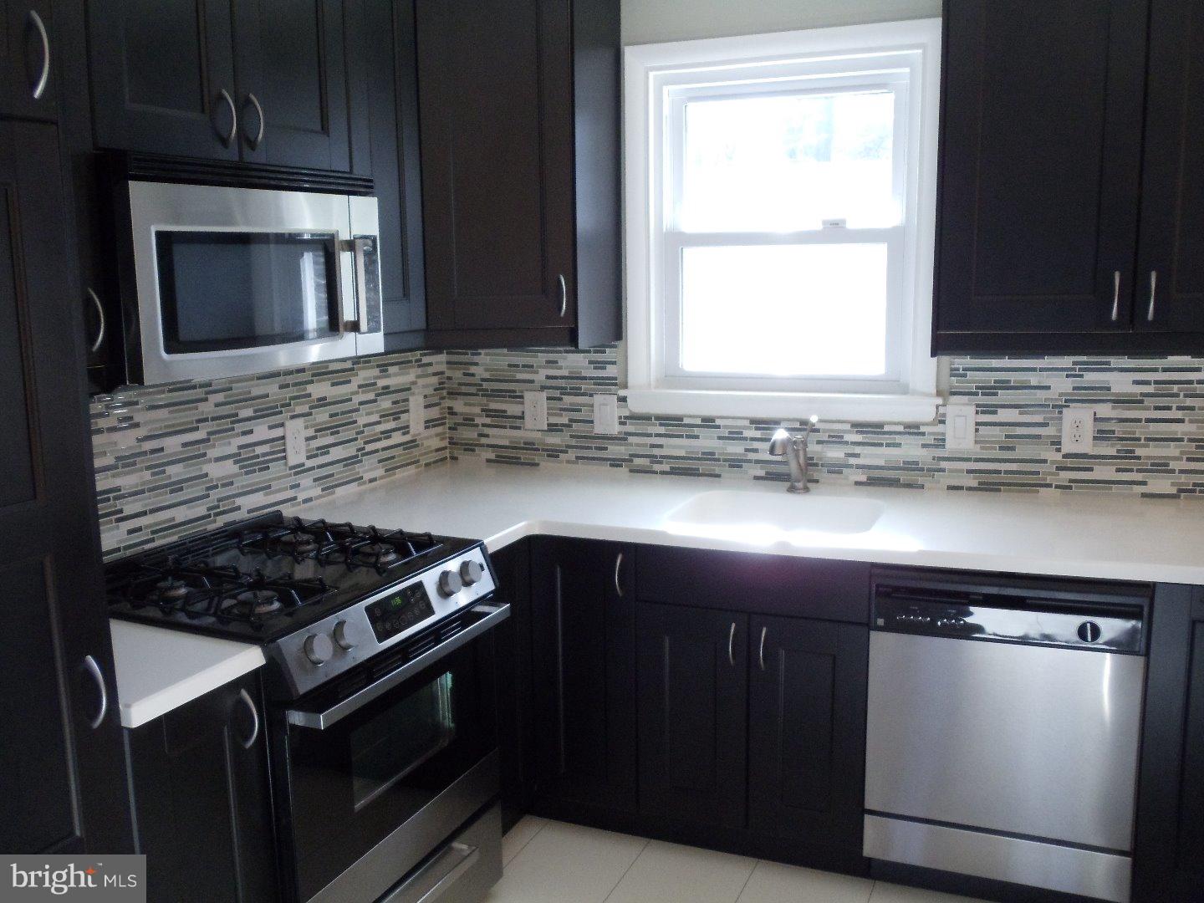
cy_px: 452
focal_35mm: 44
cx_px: 602
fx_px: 1530
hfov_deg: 42.9
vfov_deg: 32.9
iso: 400
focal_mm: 6
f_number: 3.5
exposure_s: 1/60
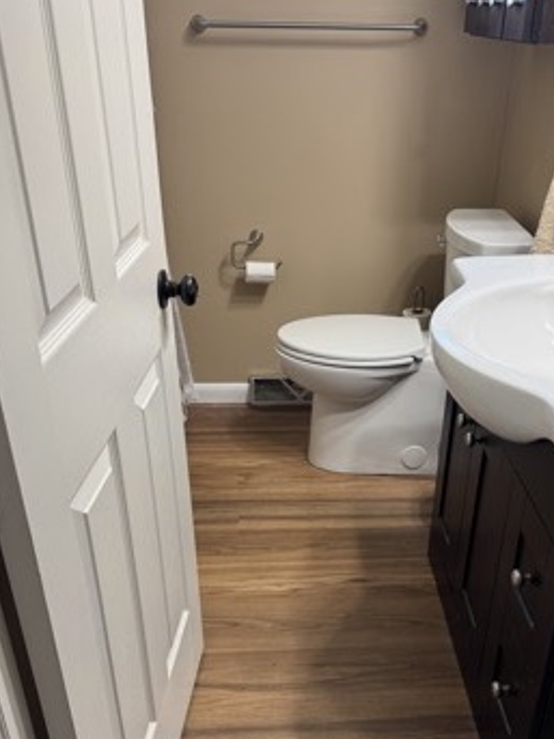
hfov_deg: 40.5
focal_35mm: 35
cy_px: 480
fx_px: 747
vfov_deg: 51.8
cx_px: 327
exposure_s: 1/60
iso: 160
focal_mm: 6.76
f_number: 1.78
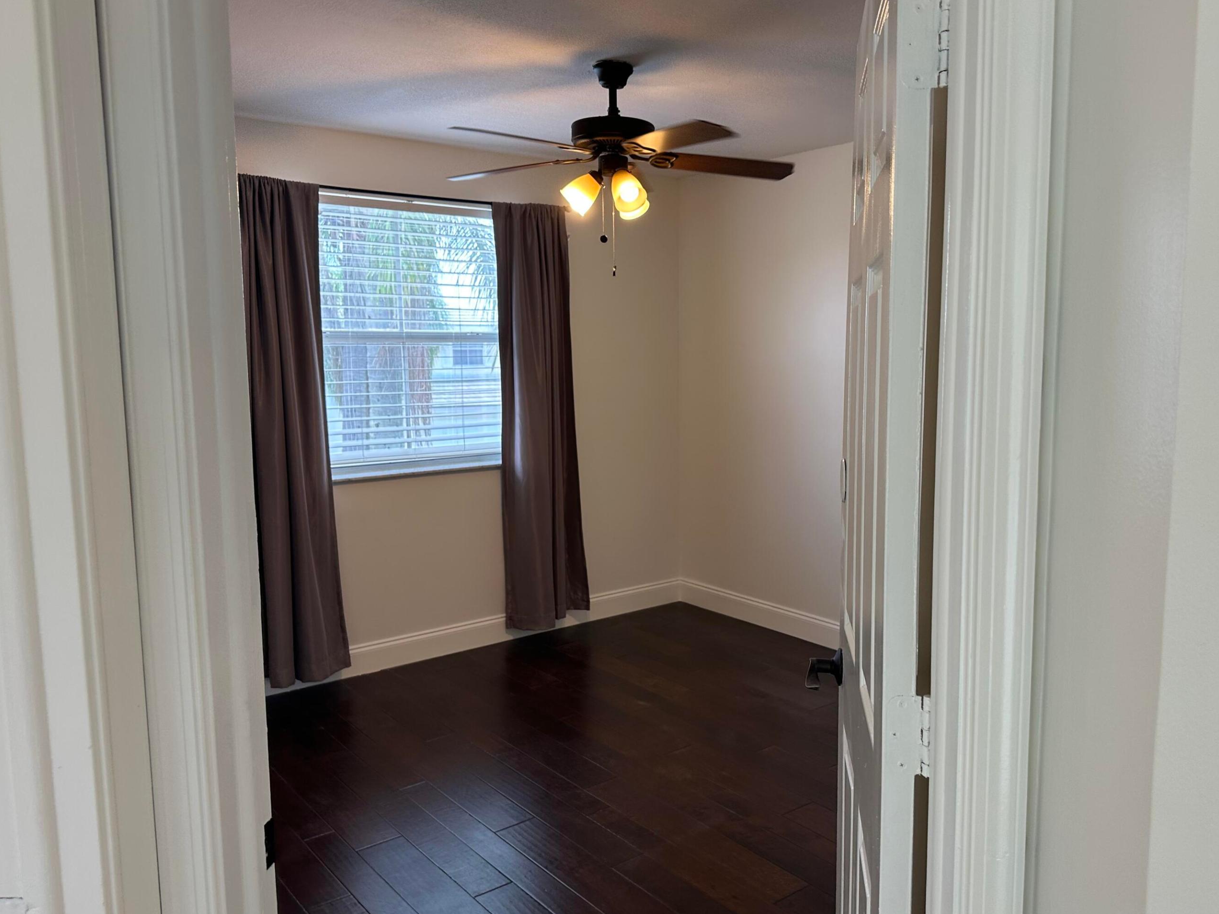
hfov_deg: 65.2
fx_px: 951
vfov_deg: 51.4
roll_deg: -0.1
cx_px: 660
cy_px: 459
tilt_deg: -6.9
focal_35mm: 27
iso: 125
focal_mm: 6.86
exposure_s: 1/120
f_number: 1.78
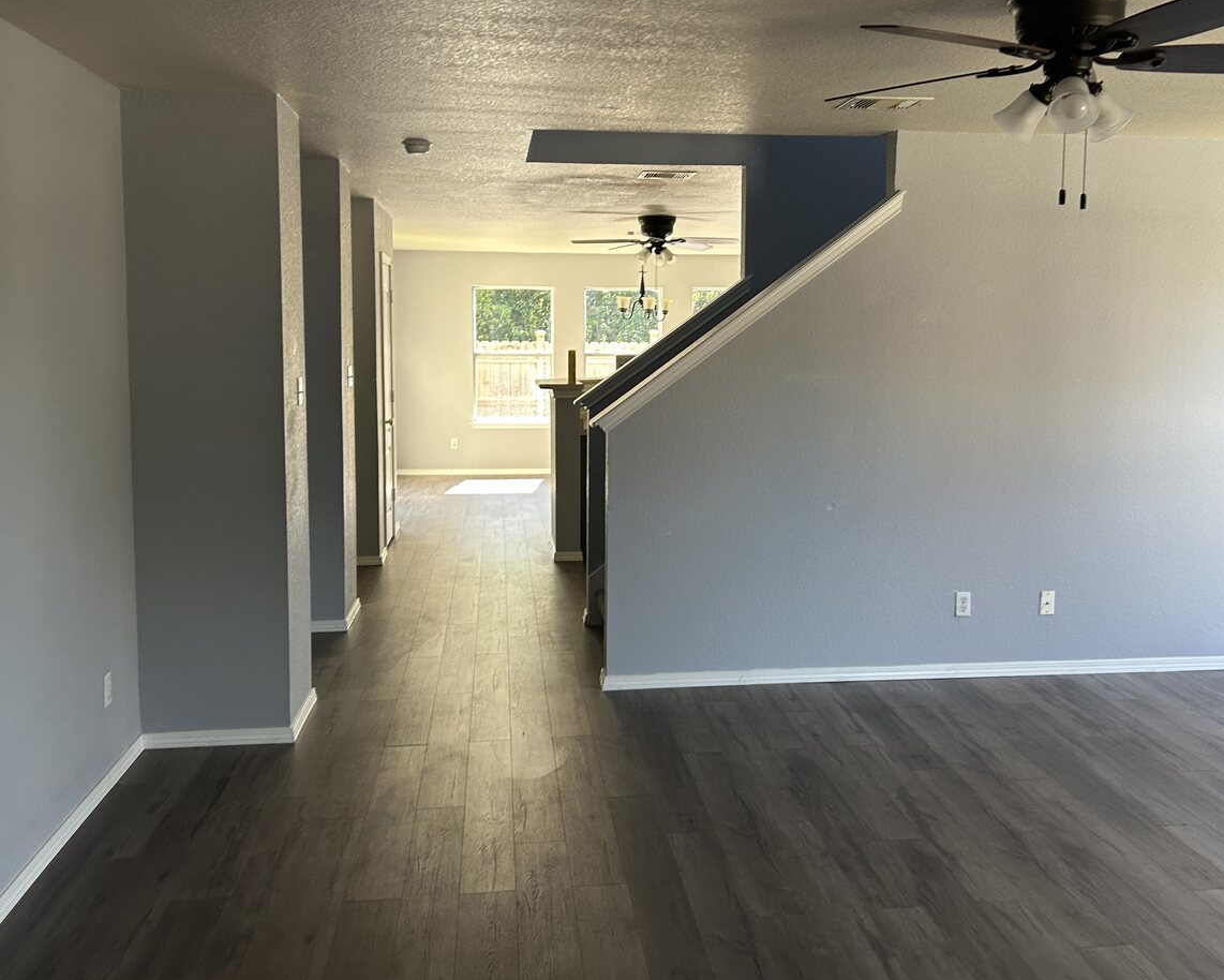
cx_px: 652
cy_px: 439
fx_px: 1159
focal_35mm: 32
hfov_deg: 55.6
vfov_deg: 45.7
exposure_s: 1/120
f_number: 1.5
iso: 100
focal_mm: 5.7
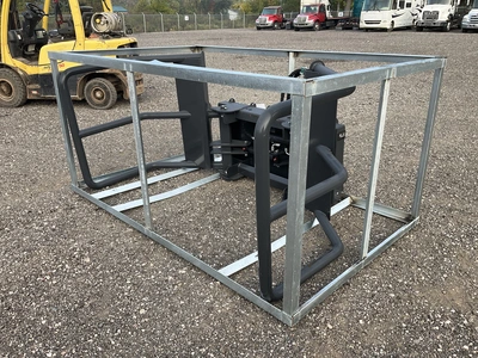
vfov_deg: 48.2
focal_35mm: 29
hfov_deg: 61.7
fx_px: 400
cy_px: 179
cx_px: 239
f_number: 1.8
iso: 20
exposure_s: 1/159
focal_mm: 3
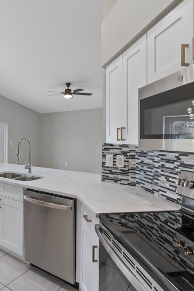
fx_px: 202
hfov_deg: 49.3
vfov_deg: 71.5
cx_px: 48
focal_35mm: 25
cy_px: 142
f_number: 8
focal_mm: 16
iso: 100
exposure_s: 1/1.25
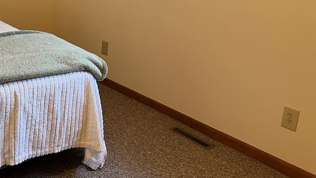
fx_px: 419
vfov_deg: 23.6
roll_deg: -2.2
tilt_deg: -14.4
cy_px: 34
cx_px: 68
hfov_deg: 39.8
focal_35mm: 50
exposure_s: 1/60
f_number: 1.5
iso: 160
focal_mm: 5.7
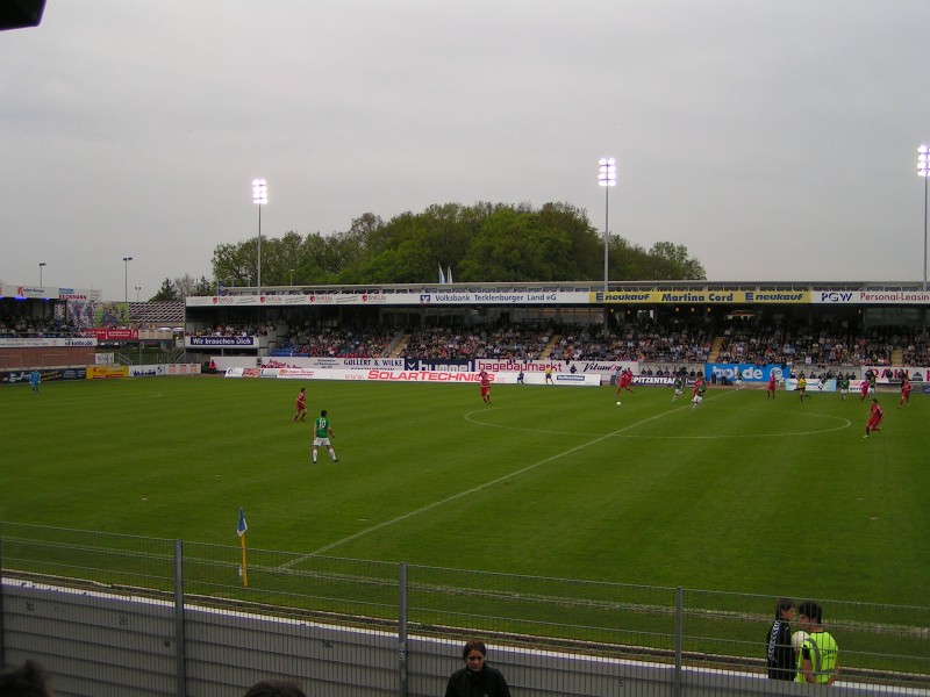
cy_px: 348
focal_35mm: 38
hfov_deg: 49.0
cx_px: 465
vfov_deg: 37.7
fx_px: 1021
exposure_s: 1/320
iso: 50
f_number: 2.8
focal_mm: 5.8
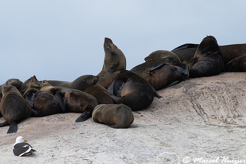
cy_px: 65
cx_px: 139
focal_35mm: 797
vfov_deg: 1.7
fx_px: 5446
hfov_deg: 2.6
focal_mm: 600
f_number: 9
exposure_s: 1/2500
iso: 800
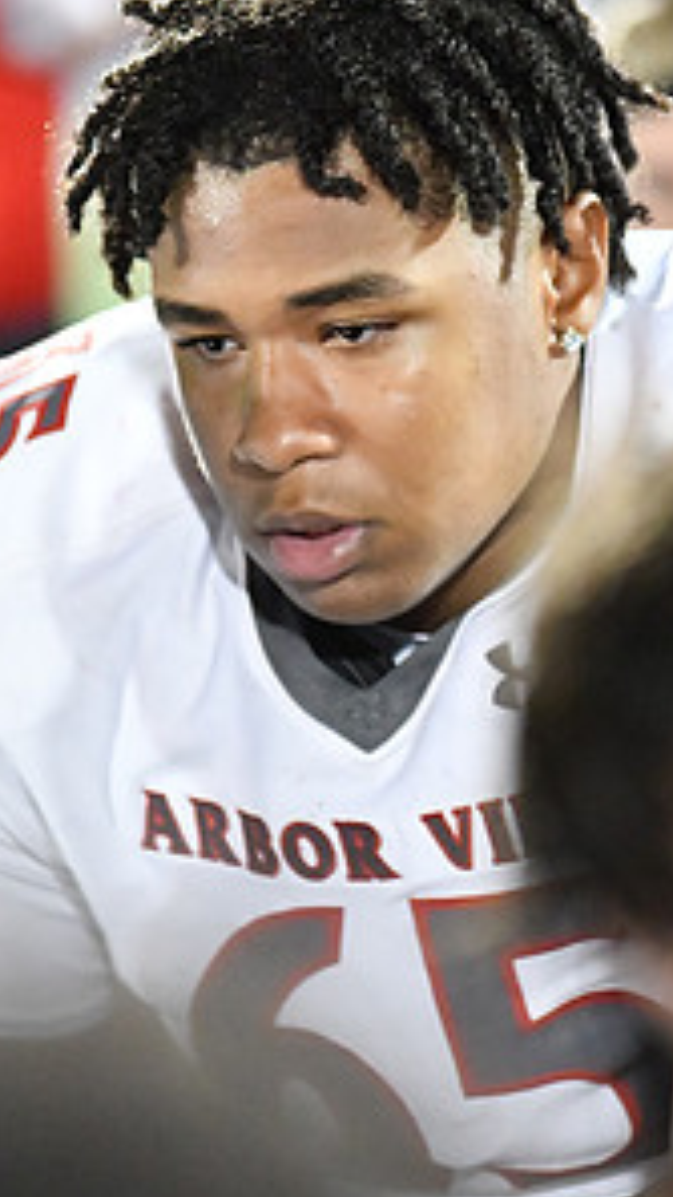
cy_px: 478
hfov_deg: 3.0
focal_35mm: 409
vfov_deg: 5.3
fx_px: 12979
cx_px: 314
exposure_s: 1/1250
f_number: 2.8
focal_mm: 200
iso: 12800
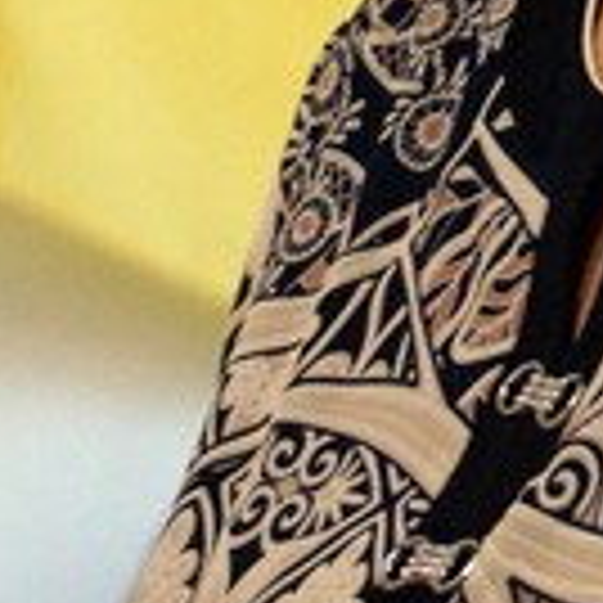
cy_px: -367
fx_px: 11159
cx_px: 706
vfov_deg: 3.1
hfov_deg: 3.1
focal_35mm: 566
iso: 3200
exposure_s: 1/80
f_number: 5.6
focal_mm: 85
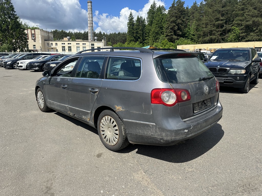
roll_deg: -1.7
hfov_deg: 71.6
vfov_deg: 56.8
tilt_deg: -8.2
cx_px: 131
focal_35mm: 24
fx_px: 182
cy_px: 98
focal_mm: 6.86
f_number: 1.78
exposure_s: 1/3861
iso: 80
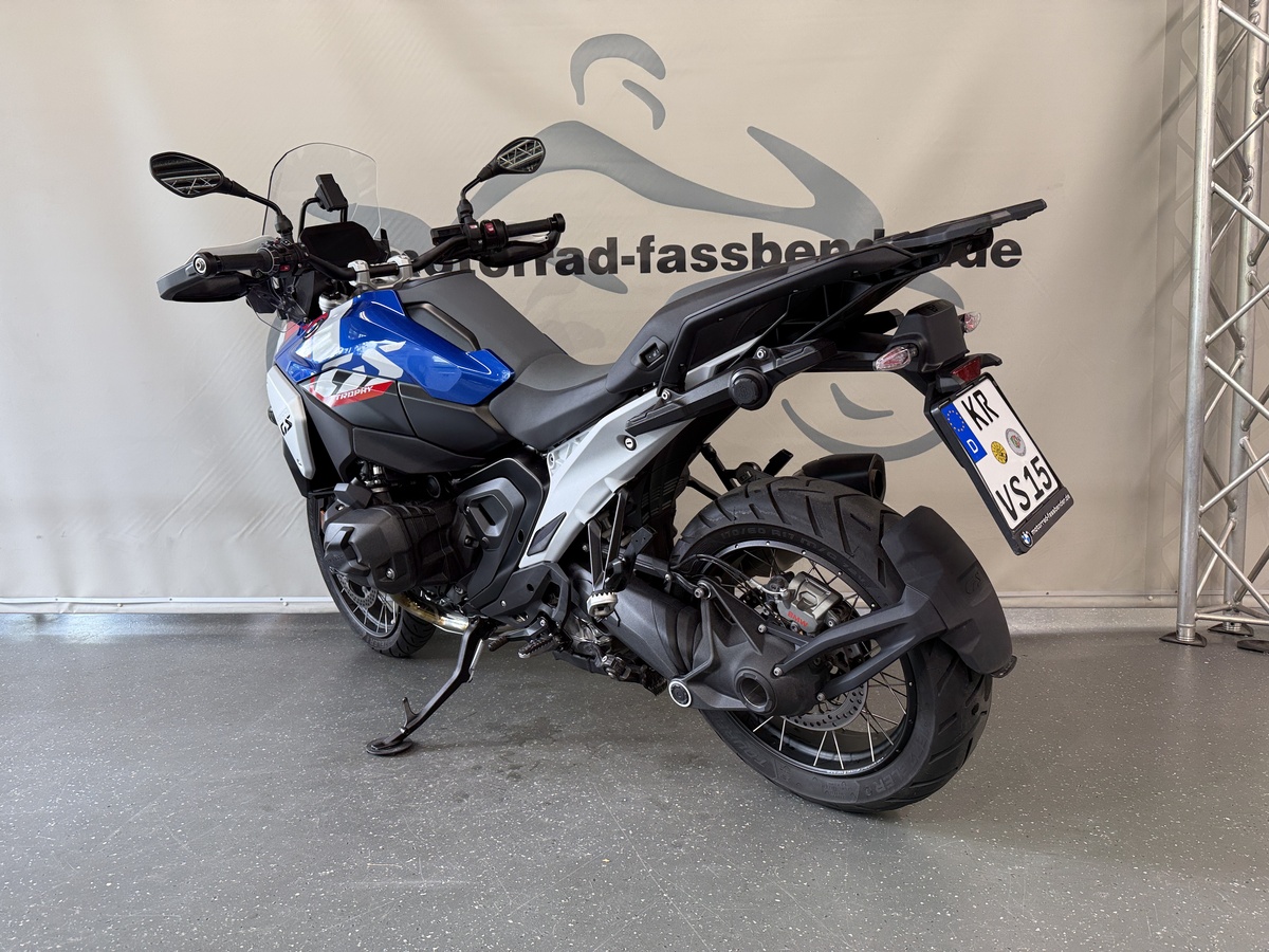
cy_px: 476
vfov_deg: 56.8
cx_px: 634
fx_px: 880
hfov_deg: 71.6
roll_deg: +0.8
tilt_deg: -4.3
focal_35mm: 24
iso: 125
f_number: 1.78
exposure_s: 1/100
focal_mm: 6.76
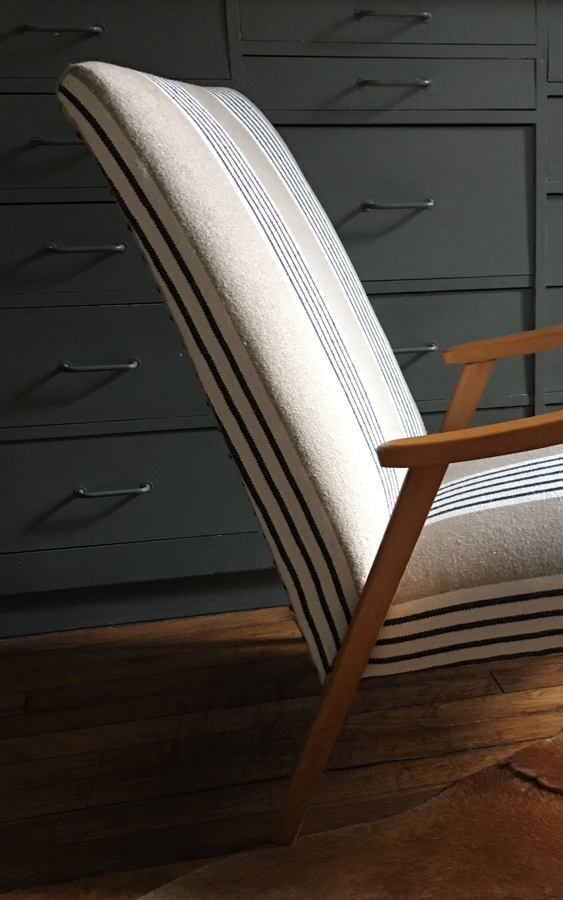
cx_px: 476
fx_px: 1154
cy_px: 512
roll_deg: -1.8
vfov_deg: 42.6
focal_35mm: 47
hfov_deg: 26.7
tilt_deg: -15.4
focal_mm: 4.15
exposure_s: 1/17
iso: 125
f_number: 2.2
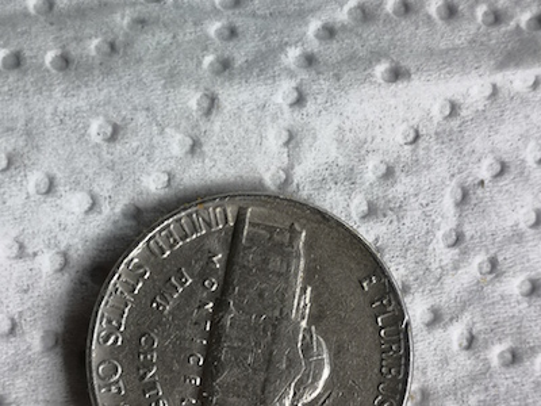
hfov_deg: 20.0
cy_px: 203
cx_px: 270
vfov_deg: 15.1
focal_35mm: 98
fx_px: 1532
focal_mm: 5.58
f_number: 1.8
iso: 50
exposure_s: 1/410
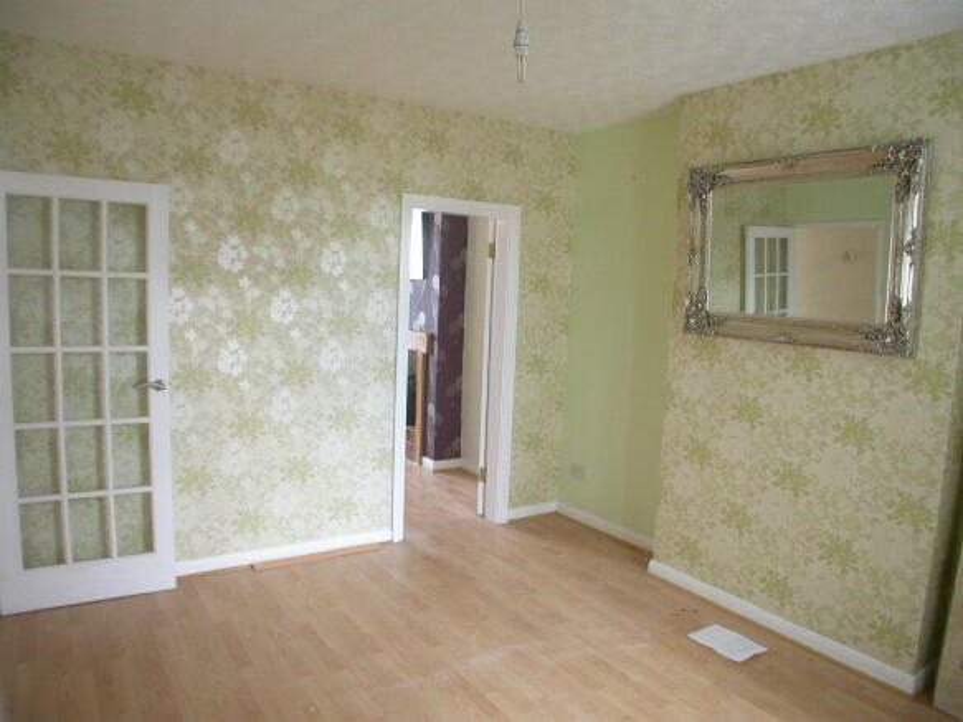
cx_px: 482
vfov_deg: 37.7
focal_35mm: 38
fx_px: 1057
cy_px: 361
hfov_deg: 49.0
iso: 100
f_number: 2.6
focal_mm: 7.85
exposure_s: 1/13.2
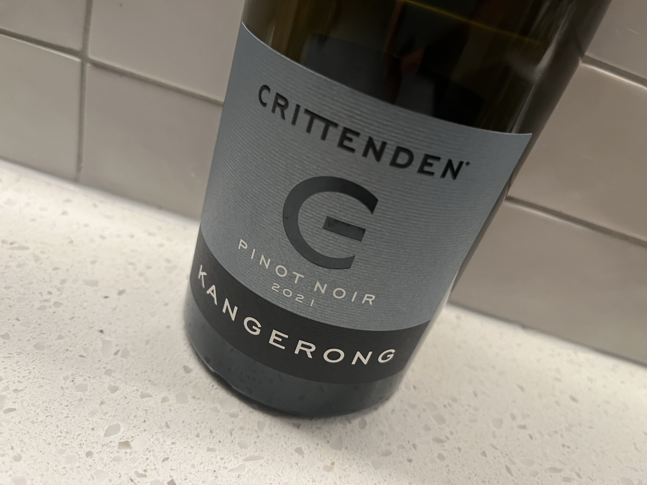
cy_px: 242
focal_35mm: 26
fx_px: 486
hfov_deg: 67.3
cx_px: 324
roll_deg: -20.1
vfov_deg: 53.1
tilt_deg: -31.9
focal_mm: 5.1
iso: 200
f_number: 1.6
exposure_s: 1/50
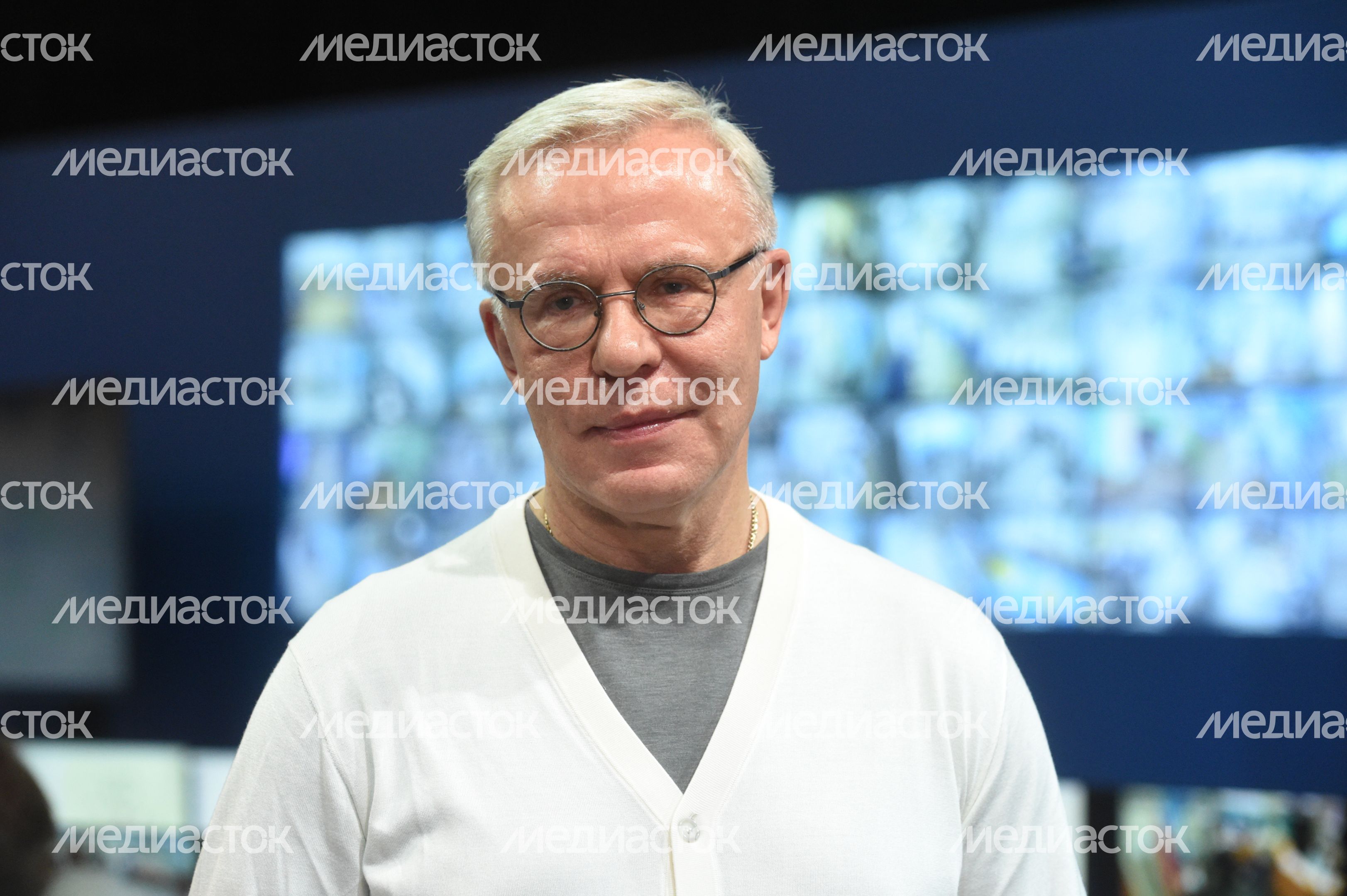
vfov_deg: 12.2
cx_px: 674
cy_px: 448
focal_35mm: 112
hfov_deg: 18.3
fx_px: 4188
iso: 8000
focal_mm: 112
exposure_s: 1/500
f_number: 5
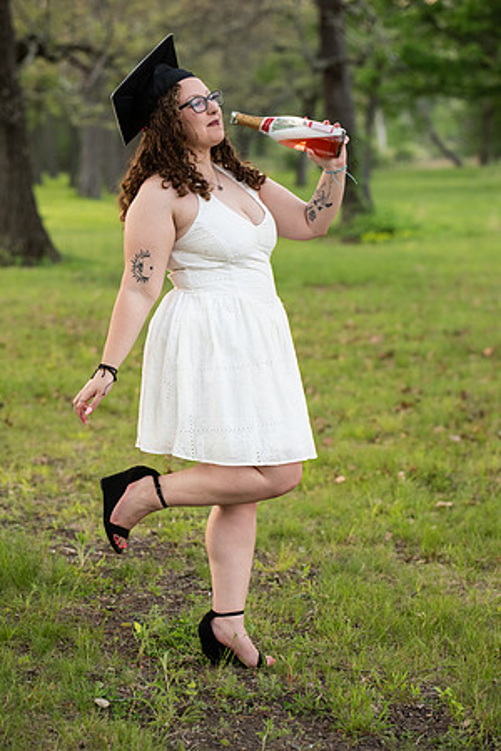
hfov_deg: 16.1
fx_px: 1774
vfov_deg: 23.9
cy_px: 376
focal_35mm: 85
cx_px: 250
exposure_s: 1/250
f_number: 3.5
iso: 1250
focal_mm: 85
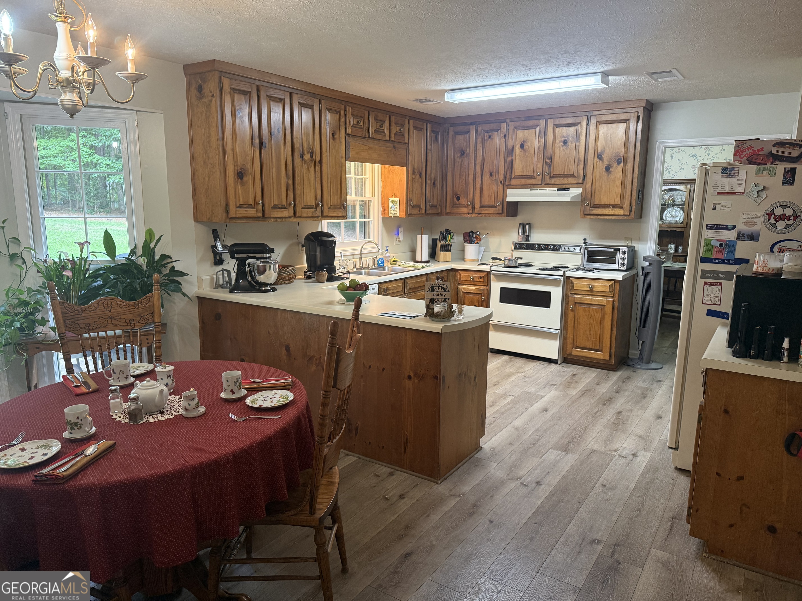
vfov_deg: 56.8
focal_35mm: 24
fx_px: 556
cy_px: 300
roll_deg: -0.4
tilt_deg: -11.0
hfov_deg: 71.6
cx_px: 401
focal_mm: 6.76
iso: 250
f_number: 1.78
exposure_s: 1/60
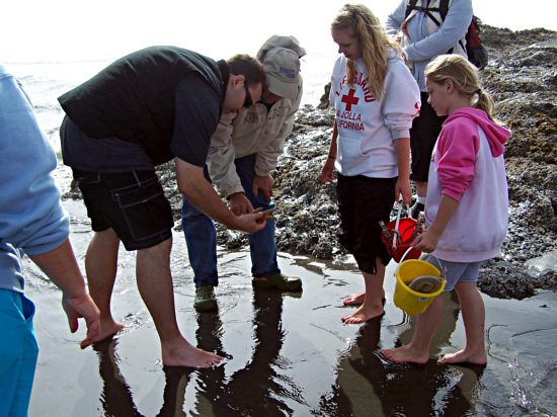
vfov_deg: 37.7
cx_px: 278
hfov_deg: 49.0
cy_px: 208
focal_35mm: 38
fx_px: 611
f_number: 4
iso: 80
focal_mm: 6.3
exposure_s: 1/1000
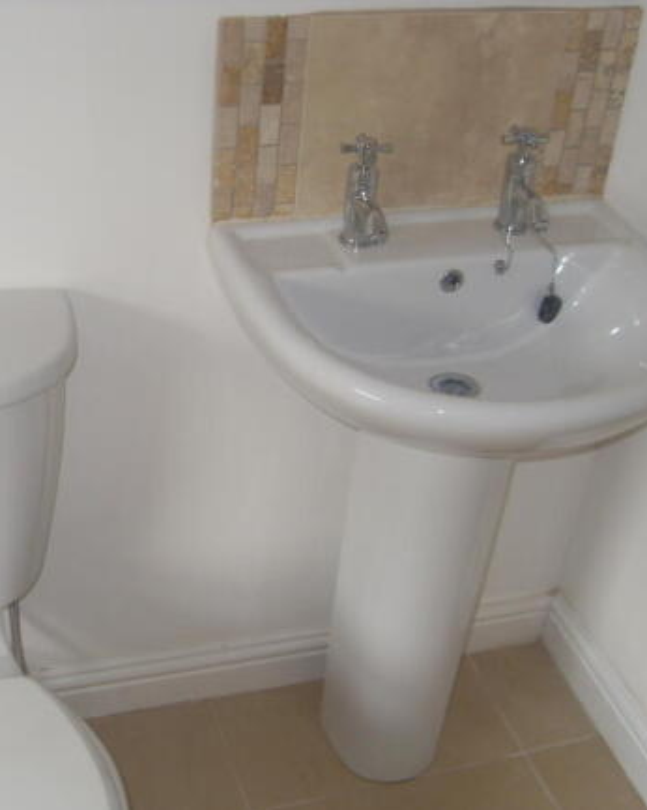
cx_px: 242
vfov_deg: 40.3
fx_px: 1102
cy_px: 407
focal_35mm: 46
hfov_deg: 32.6
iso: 100
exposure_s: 1/45
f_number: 2.8
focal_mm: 6.3
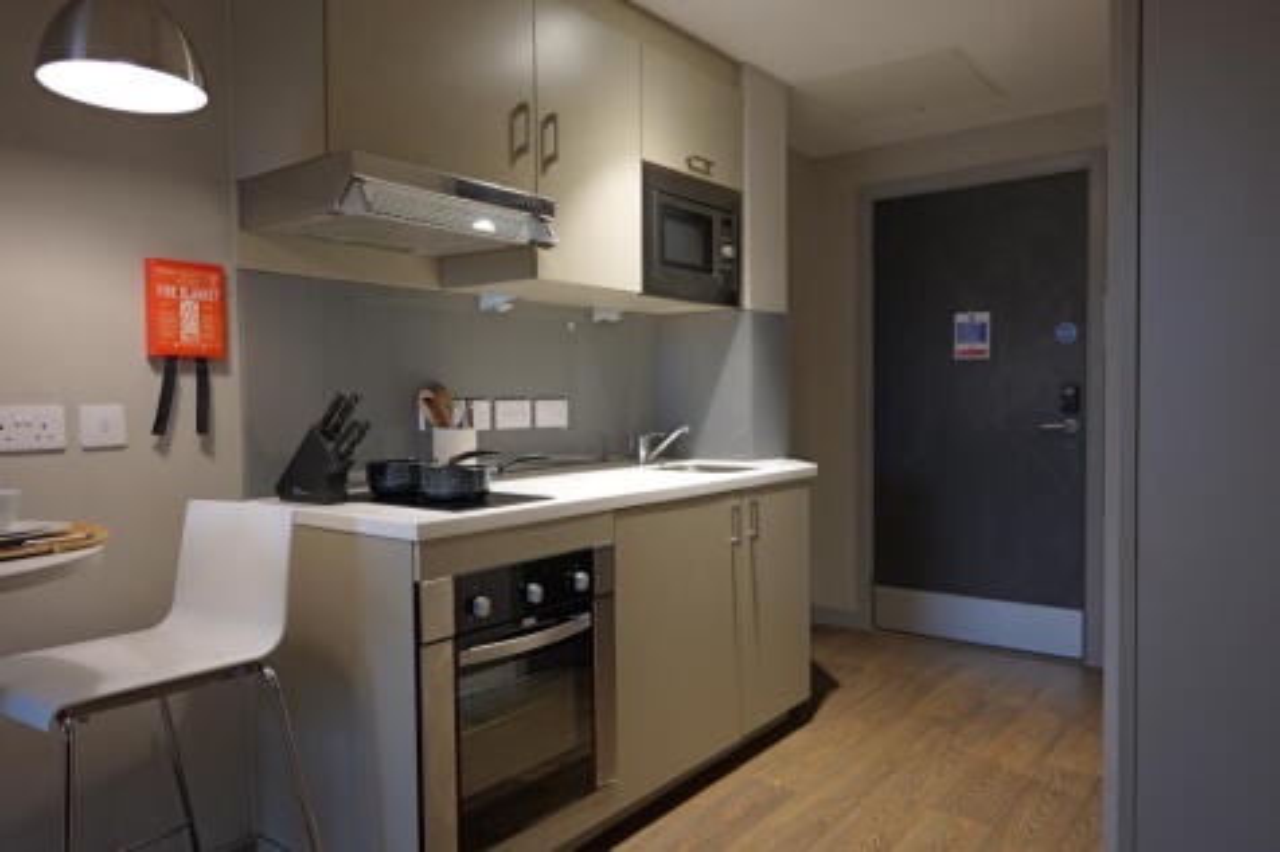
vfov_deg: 53.1
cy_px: 426
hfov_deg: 73.8
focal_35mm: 24
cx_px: 640
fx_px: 853
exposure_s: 1/100
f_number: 2.8
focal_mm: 24
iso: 800
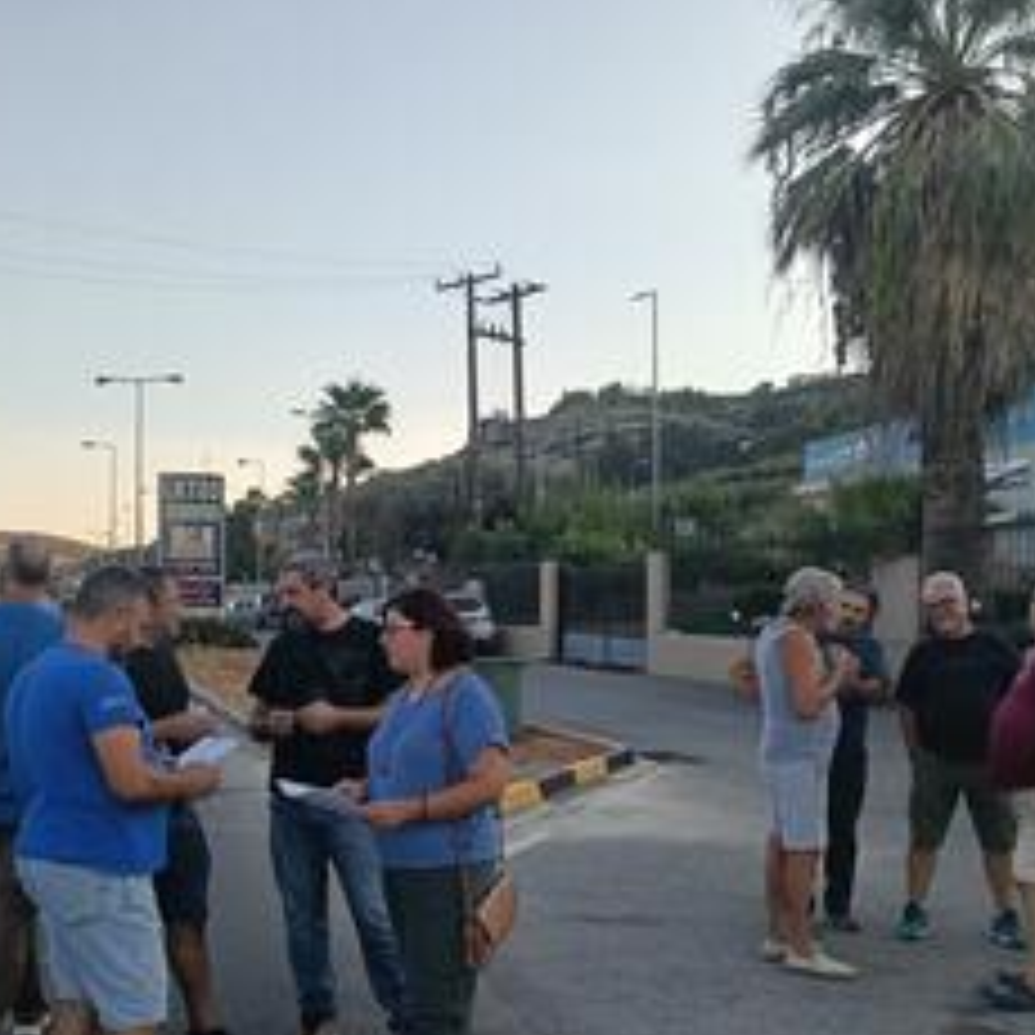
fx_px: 1319
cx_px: 421
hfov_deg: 42.7
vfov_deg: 42.7
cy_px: 590
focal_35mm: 39
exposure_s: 1/196
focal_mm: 3.98
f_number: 1.8
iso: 50
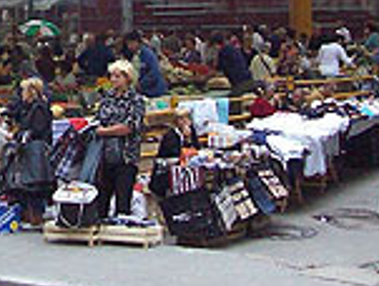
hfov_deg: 17.7
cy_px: -103
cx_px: -30
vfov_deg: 13.3
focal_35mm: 107
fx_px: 1174
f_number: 2.7
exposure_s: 1/128
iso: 255
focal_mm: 6
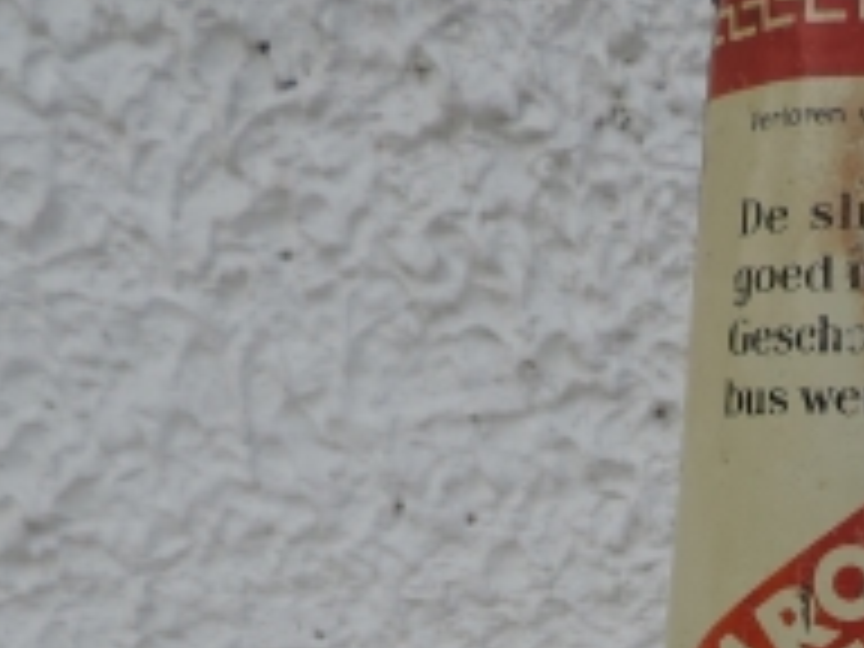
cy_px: 868
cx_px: 891
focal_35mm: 75
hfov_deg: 24.6
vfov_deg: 18.2
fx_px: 1872
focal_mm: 4.3
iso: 80
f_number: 3
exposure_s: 1/320
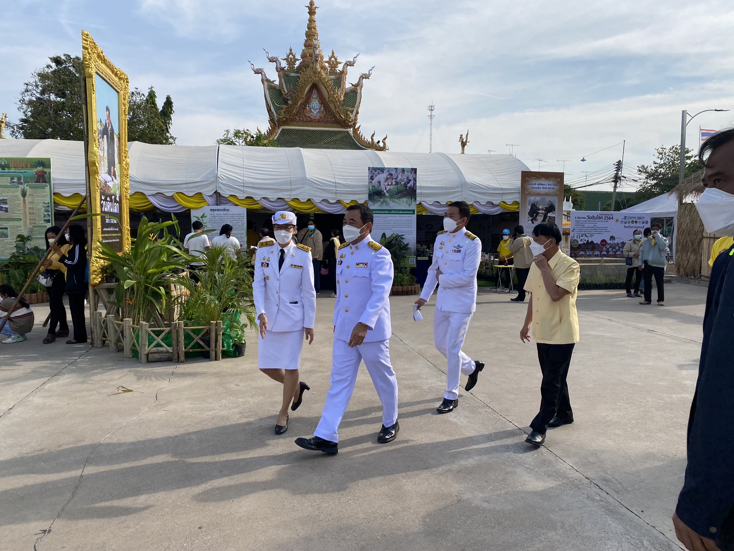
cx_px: 367
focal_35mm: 26
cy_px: 276
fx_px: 551
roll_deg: -0.5
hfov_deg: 67.3
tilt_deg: -4.5
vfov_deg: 53.1
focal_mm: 4.25
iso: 32
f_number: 1.8
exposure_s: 1/2222
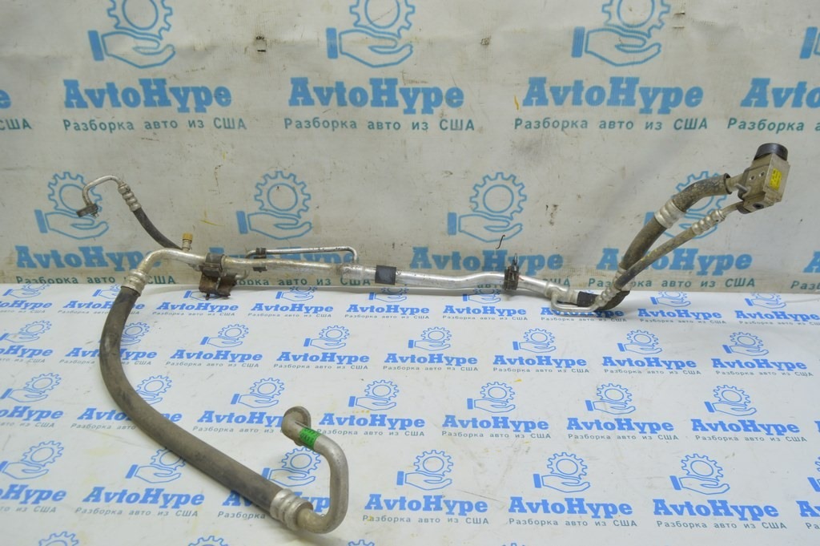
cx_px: 410
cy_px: 273
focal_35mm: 27
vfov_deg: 47.9
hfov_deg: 67.4
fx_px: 614
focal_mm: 18
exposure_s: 1/20
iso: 400
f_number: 5.6
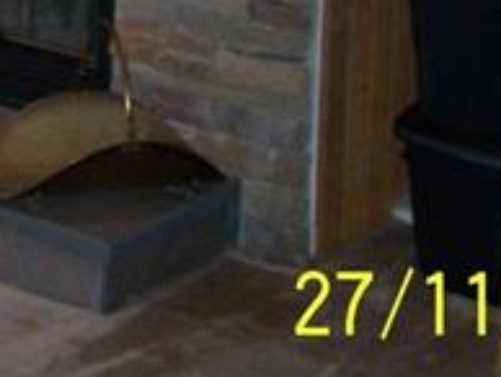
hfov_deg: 13.4
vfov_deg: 10.1
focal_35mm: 140
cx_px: -209
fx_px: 2029
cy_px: -266
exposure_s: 1/60
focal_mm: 5.6
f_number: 2.7
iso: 160
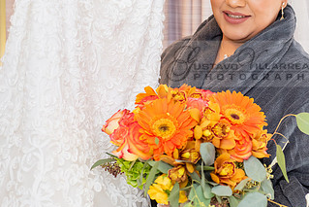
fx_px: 1082
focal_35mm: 126
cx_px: 242
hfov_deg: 16.2
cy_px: 64
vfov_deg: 10.9
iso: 500
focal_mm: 66
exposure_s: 1/250
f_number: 3.5
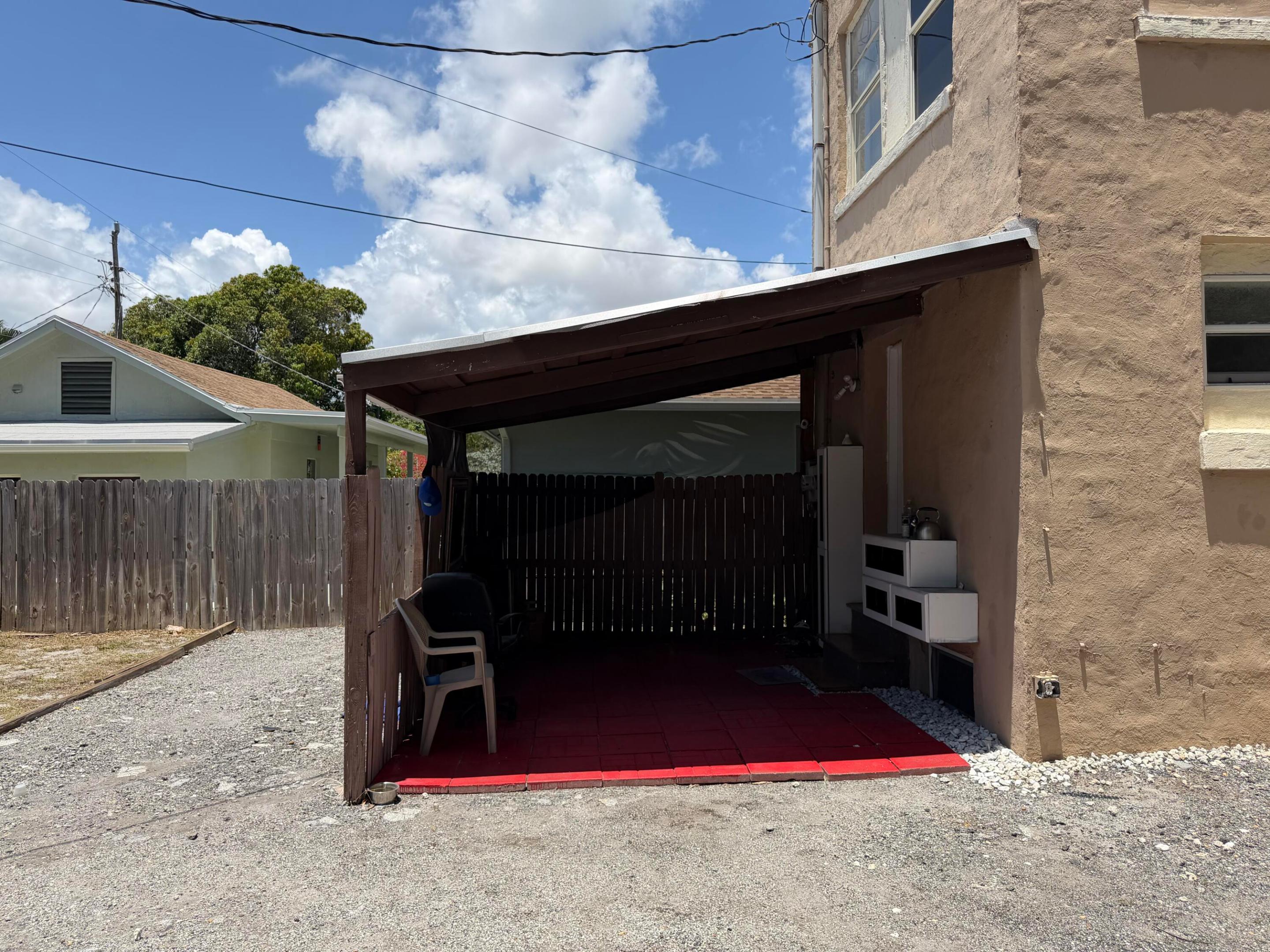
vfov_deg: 56.8
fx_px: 881
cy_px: 476
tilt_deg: +1.6
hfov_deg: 71.6
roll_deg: +0.8
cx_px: 635
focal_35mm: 24
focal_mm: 6.76
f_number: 1.78
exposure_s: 1/4975
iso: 80
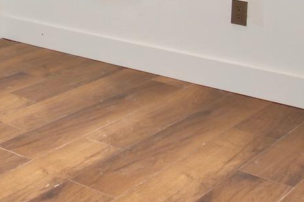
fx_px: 573
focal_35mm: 68
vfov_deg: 17.1
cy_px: -141
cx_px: -72
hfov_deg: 26.1
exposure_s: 1/60
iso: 100
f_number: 4
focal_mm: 10
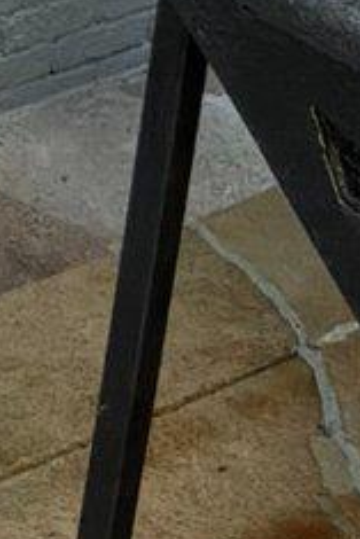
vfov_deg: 10.0
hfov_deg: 6.4
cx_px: -869
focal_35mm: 190
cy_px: -532
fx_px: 2846
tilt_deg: -17.7
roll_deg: -0.9
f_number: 1.8
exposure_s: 1/122
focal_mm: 3
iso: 40
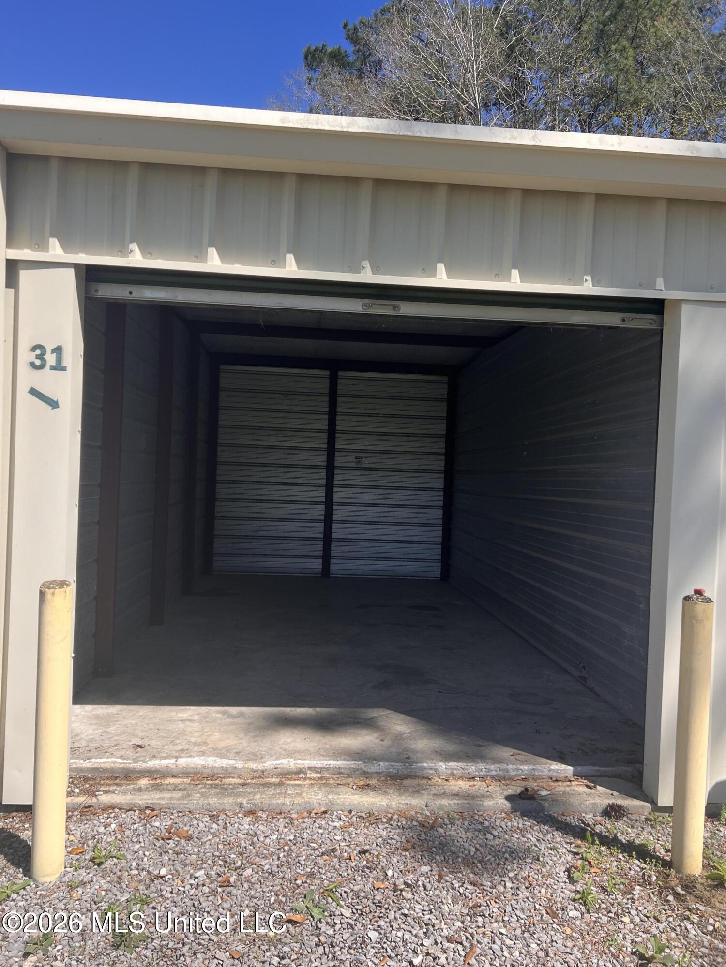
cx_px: 363
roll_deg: -3.3
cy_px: 484
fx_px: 727
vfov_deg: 67.3
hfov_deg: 53.1
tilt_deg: +0.3
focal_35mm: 26
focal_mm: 5.7
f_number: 1.5
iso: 50
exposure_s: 1/1838
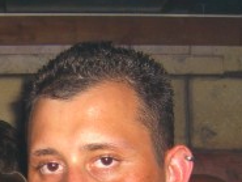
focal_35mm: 123
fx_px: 860
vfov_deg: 11.5
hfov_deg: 15.9
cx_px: 34
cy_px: 280
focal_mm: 7.9
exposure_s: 1/60
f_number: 2.8
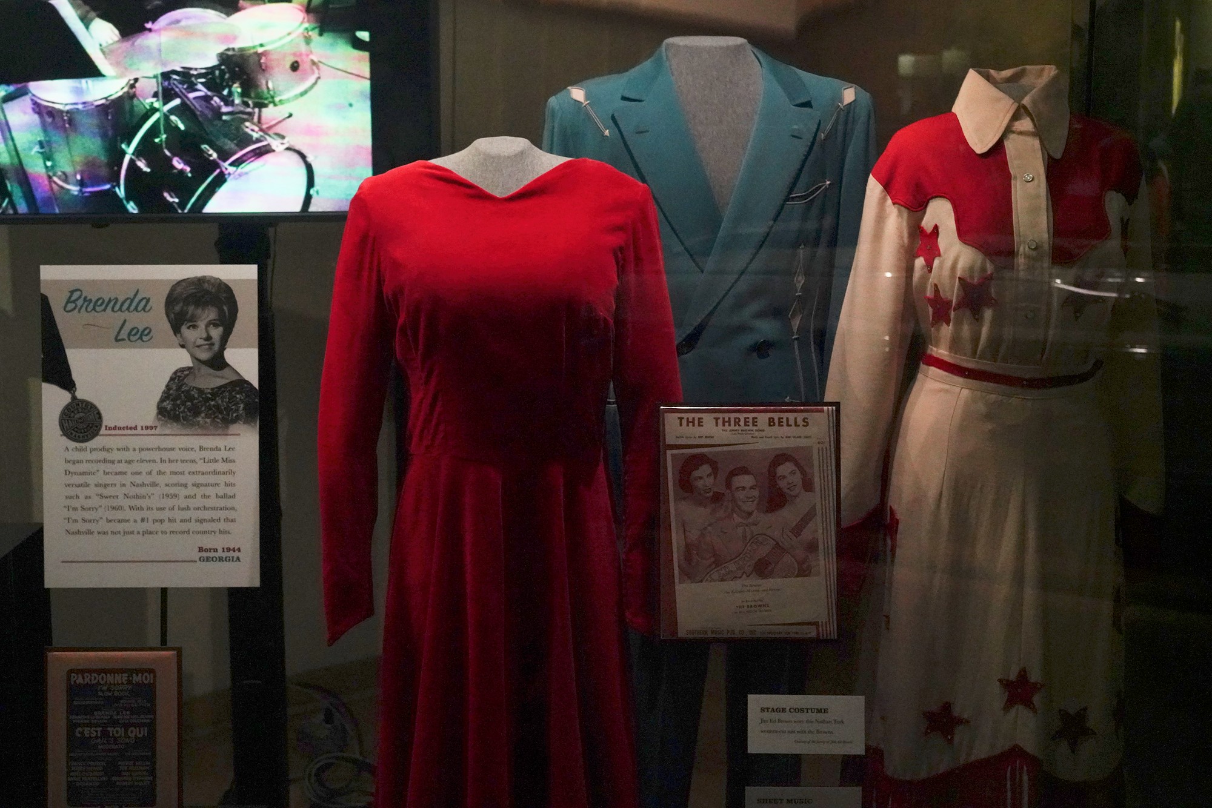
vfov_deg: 31.9
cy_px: 404
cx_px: 606
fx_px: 1414
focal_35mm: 42
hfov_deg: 46.4
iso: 10000
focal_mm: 42
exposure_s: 1/100
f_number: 5.6
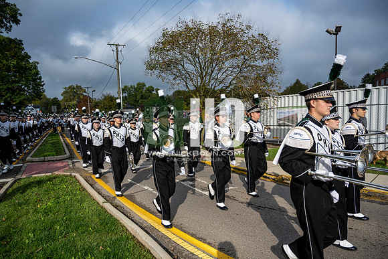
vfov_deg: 50.4
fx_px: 275
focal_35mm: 26
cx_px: 194
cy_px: 130
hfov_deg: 70.4
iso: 125
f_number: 4
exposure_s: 1/1600
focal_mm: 25.5
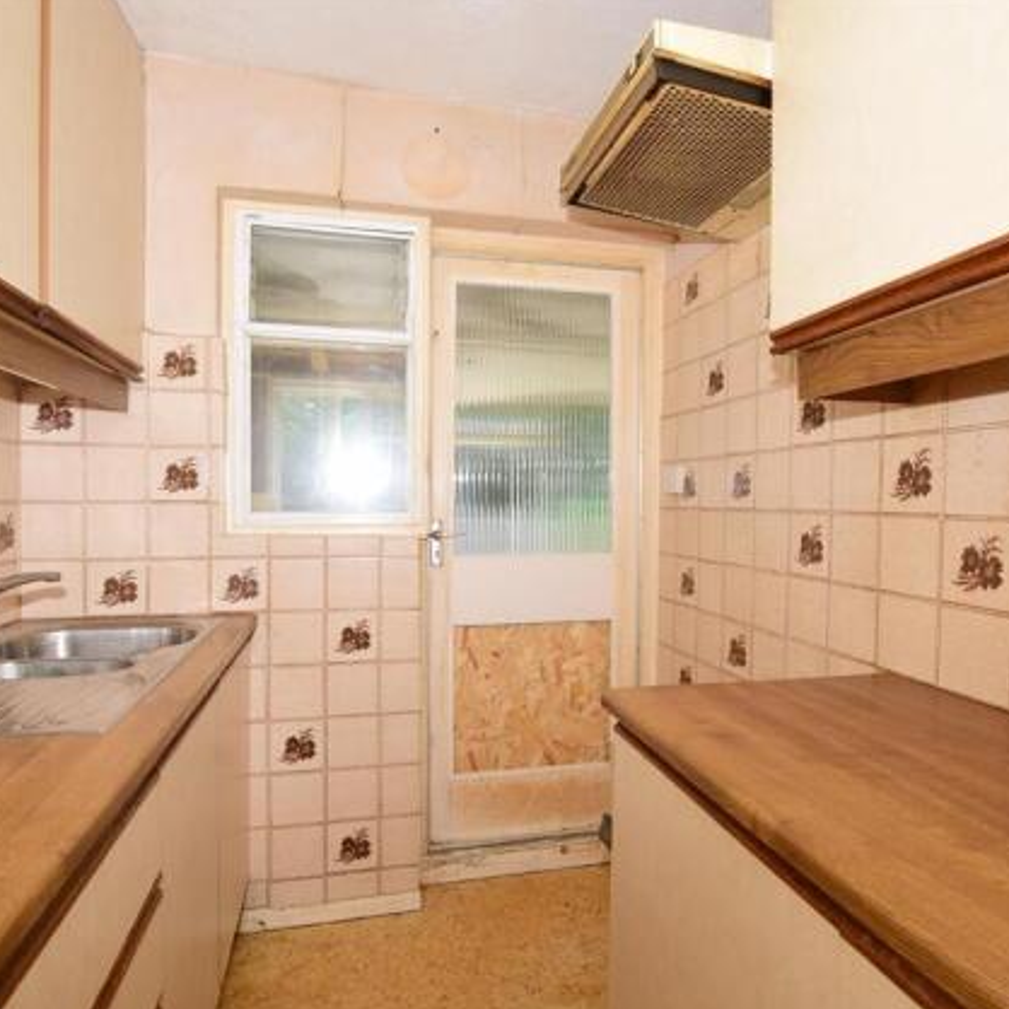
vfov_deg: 74.8
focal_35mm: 20
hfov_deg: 74.7
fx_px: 660
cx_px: 543
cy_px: 518
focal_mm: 10
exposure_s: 1/25
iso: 400
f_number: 7.1
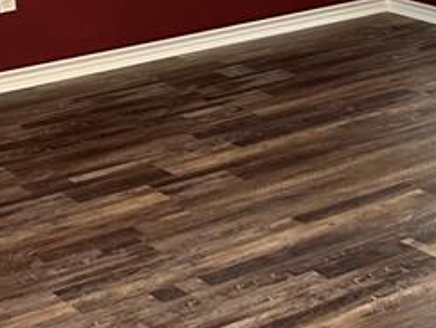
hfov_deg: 17.5
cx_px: 414
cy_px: -178
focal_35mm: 110
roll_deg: +1.3
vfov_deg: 12.7
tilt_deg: -6.2
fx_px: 1387
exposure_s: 1/60
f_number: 1.5
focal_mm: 5.7
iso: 200
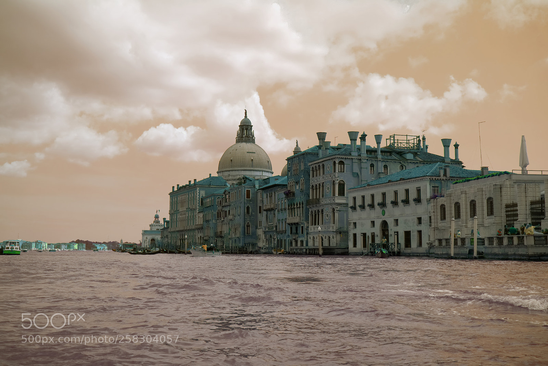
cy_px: 183
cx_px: 274
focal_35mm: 42
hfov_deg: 46.4
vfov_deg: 31.9
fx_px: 640
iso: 100
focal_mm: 42
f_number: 6.3
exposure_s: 1/800
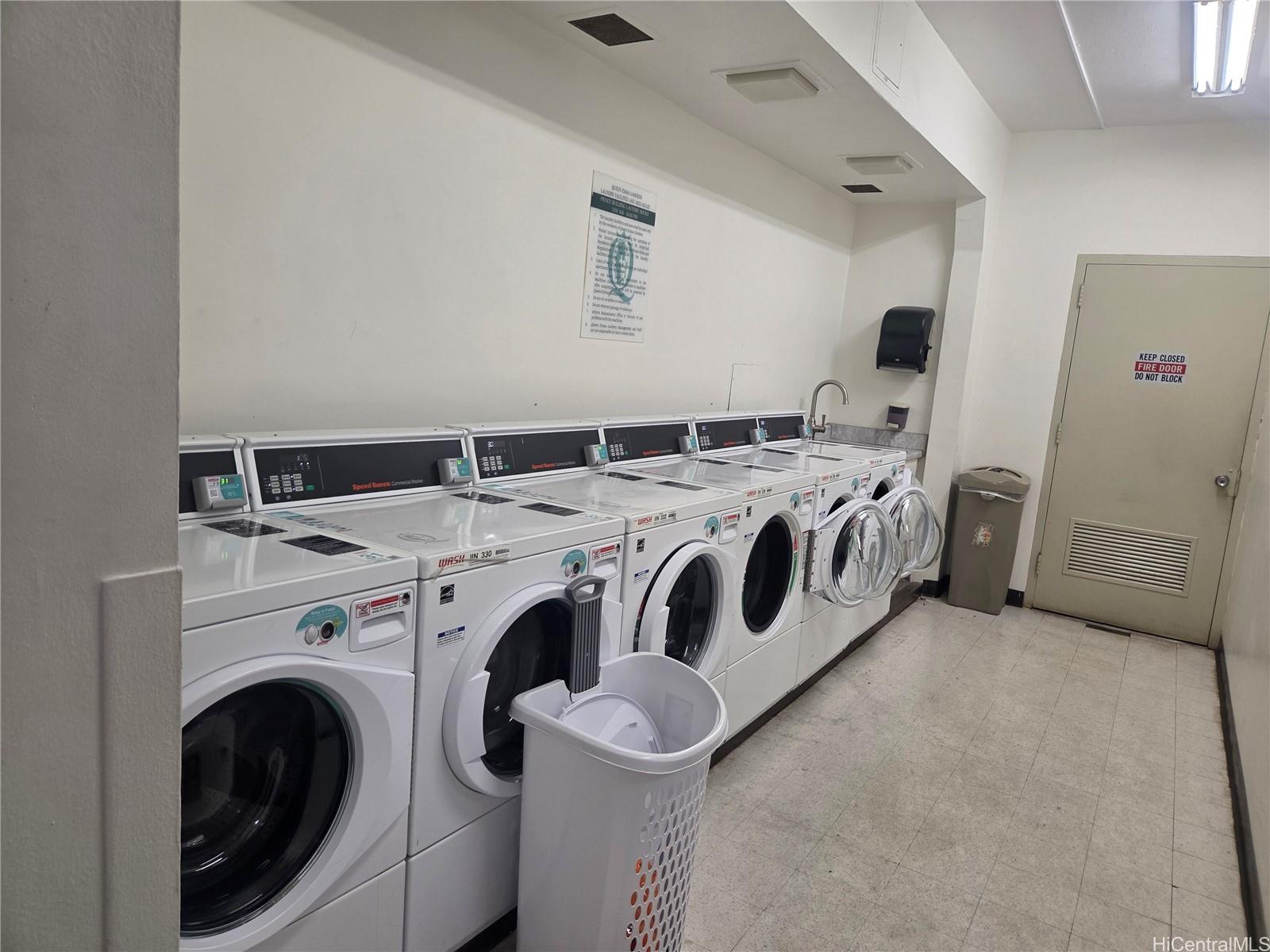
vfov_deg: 58.9
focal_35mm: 23
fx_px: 844
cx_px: 635
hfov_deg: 73.9
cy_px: 476
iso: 160
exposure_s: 1/120
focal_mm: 5.4
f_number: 1.8
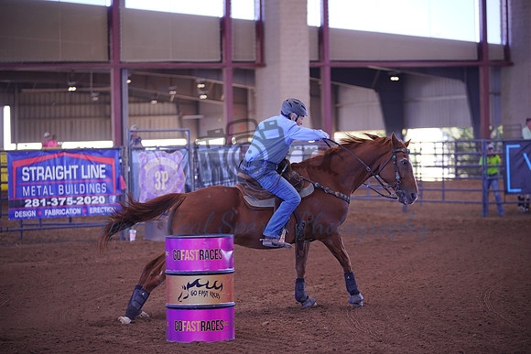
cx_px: 266
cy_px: 177
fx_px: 1770
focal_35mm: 120
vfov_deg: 11.4
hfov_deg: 17.1
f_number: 2.8
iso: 2000
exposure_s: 1/1600
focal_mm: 120
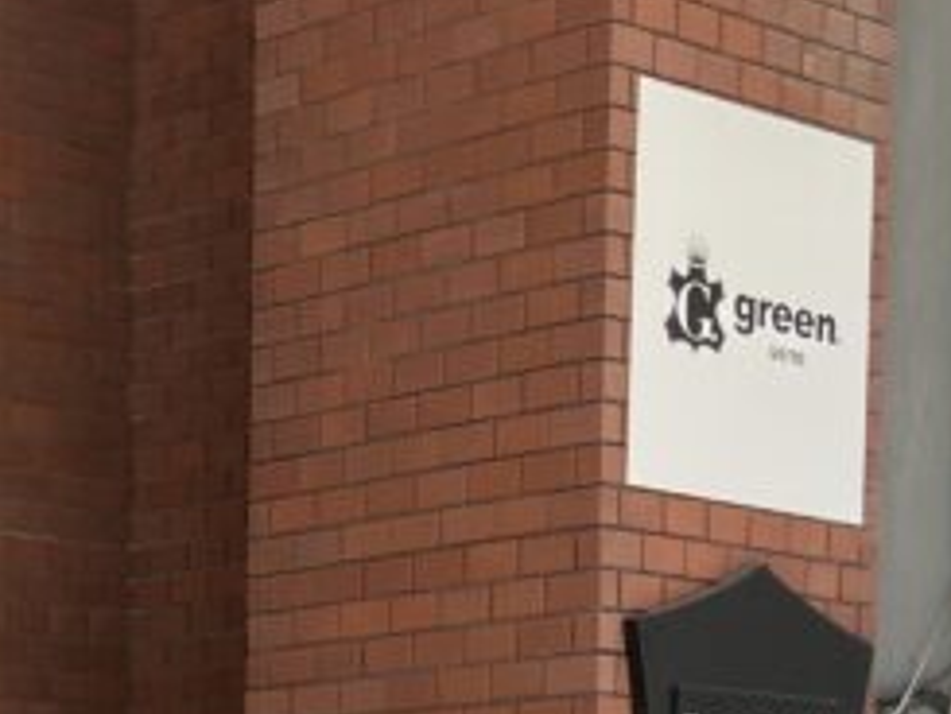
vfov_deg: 11.5
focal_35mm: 117
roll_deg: +1.2
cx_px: -128
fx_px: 3216
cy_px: 1378
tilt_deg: -5.1
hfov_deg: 16.3
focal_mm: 3.99
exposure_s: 1/172
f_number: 1.8
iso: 32
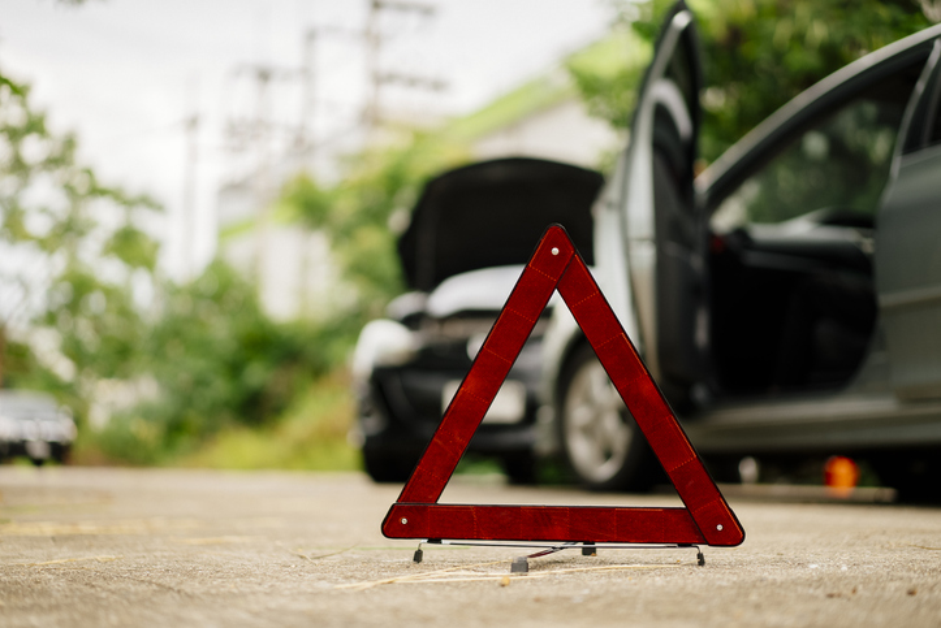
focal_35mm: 55
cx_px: 470
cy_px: 314
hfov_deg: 36.2
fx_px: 1438
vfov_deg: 24.7
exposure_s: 1/640
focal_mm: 55
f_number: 1.8
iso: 160
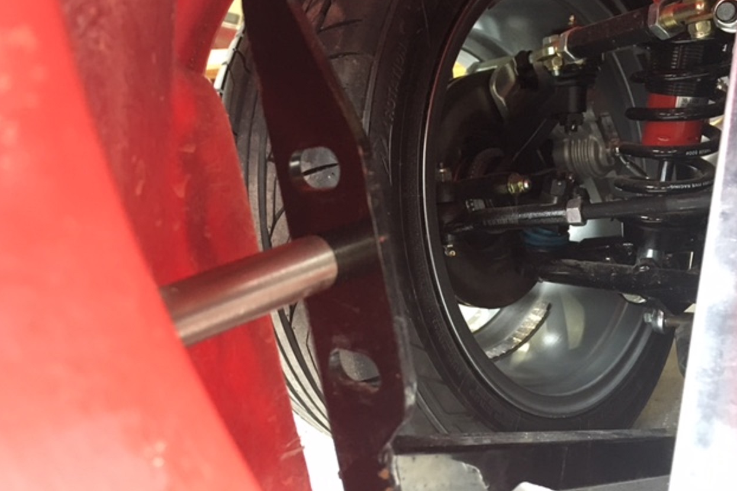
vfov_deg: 42.2
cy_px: 212
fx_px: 635
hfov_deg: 60.3
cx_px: 368
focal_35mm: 31
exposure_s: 1/30
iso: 200
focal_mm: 4.15
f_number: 2.2
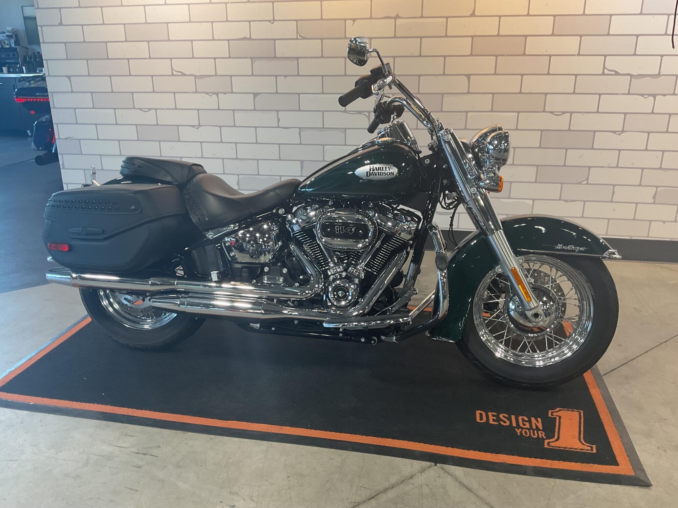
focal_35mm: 29
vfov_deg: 48.2
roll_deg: +1.4
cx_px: 339
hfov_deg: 61.7
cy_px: 254
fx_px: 568
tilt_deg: -19.7
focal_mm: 3
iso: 50
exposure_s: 1/50
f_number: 1.8
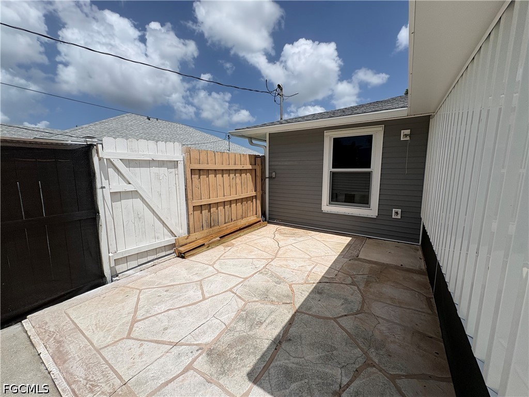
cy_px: 198
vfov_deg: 85.7
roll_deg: +0.6
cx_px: 264
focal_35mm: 14
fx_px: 214
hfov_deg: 102.1
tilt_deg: -7.0
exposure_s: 1/5263
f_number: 2.2
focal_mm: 2.22
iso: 50
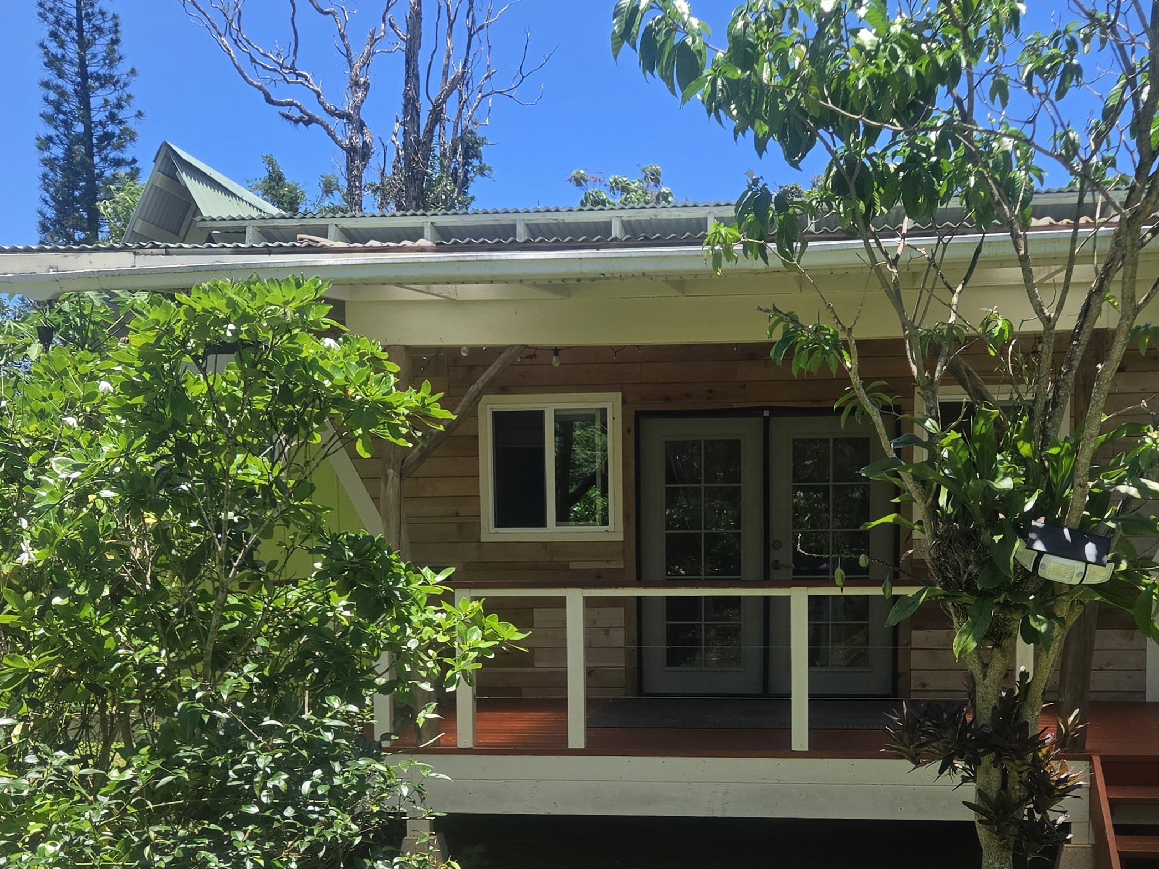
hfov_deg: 42.9
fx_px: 1473
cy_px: 669
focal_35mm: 44
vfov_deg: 32.2
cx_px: 646
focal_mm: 5.4
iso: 80
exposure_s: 1/2234
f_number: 1.8
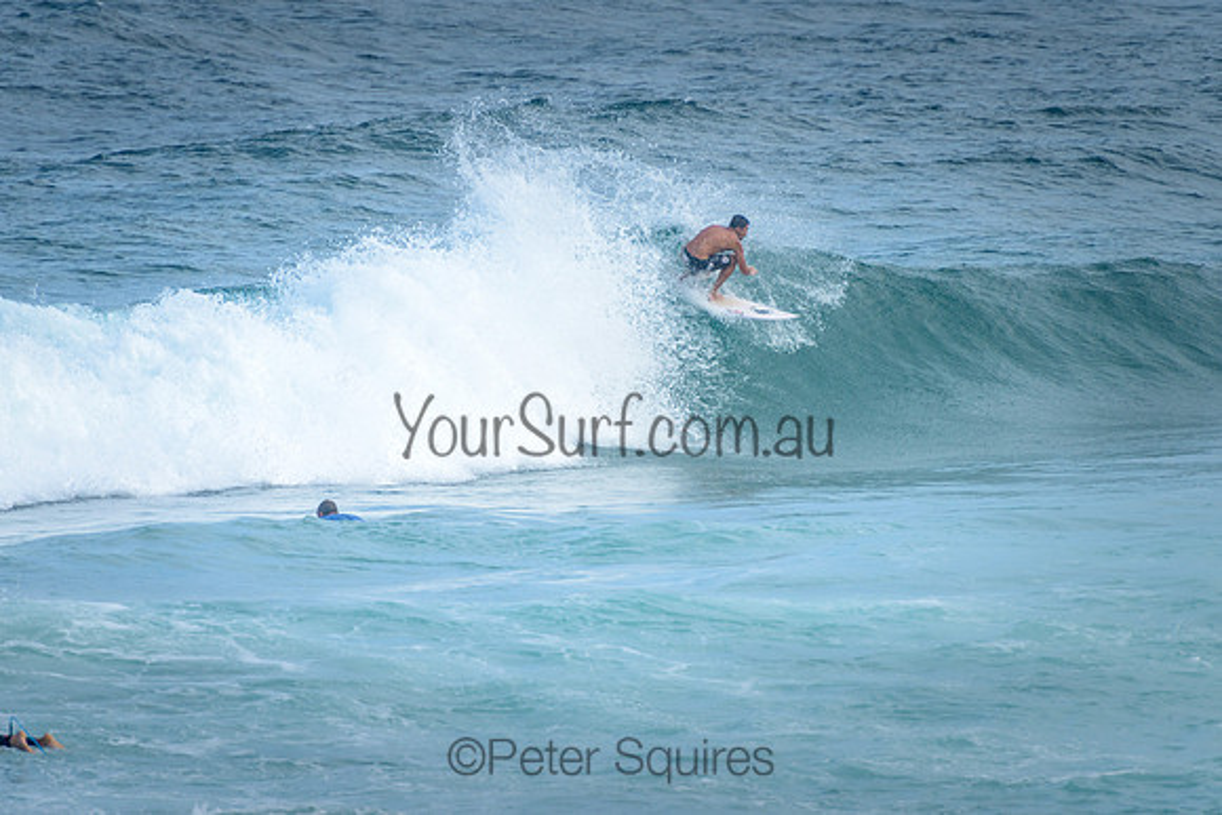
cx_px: 614
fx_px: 16657
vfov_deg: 2.8
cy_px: 318
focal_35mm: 491
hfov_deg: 4.2
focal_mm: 400
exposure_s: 1/1250
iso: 320
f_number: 5.6
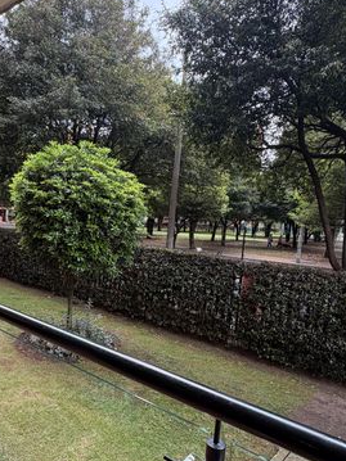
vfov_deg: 67.0
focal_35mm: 26
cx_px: 136
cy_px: 265
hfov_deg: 52.6
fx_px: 347
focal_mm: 2.22
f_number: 2.2
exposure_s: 1/121
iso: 125
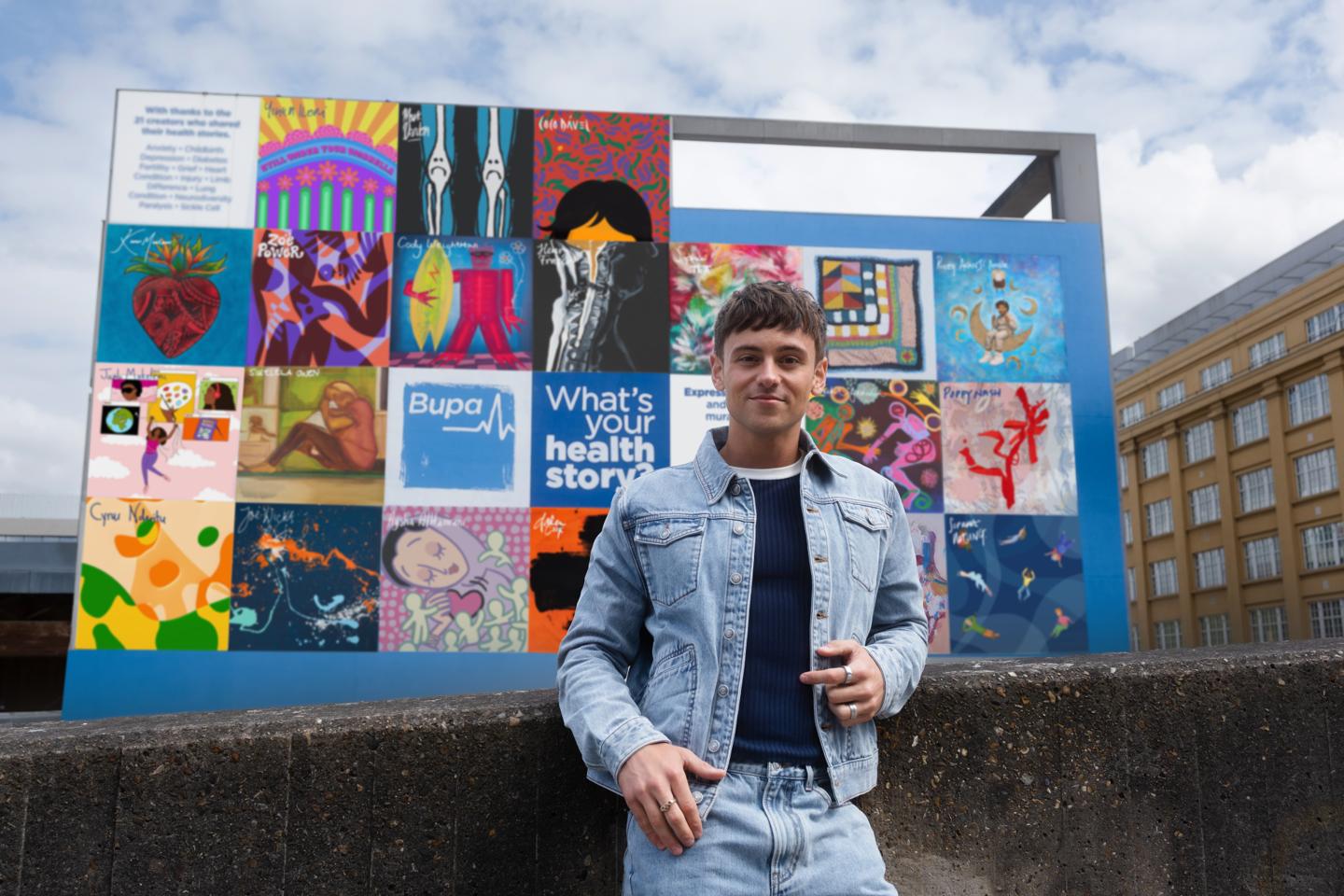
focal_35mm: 34
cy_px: 448
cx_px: 672
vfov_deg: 38.9
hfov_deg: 55.8
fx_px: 1269
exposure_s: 1/500
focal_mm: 22.7
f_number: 4
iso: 125
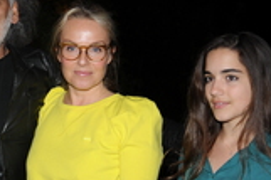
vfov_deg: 11.4
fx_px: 895
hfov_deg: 16.9
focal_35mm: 119
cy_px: 157
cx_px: 13
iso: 400
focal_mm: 40
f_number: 5.6
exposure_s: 1/60
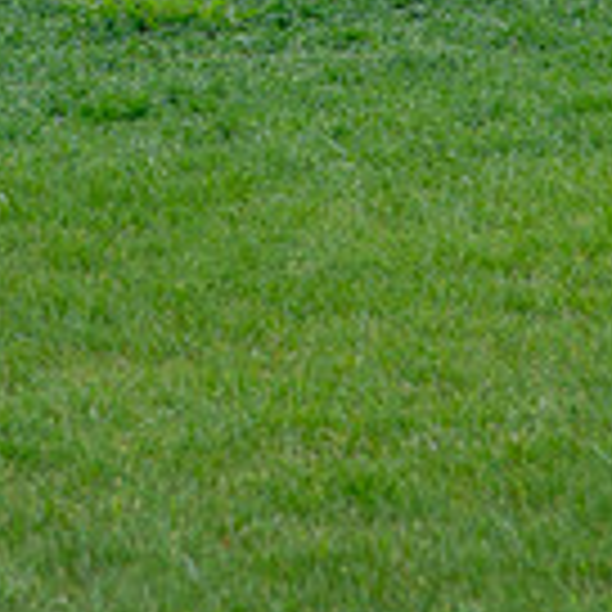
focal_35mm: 590
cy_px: -460
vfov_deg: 3.0
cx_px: -14
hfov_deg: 3.0
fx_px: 11801
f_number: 5
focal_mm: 120
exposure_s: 1/500
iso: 200
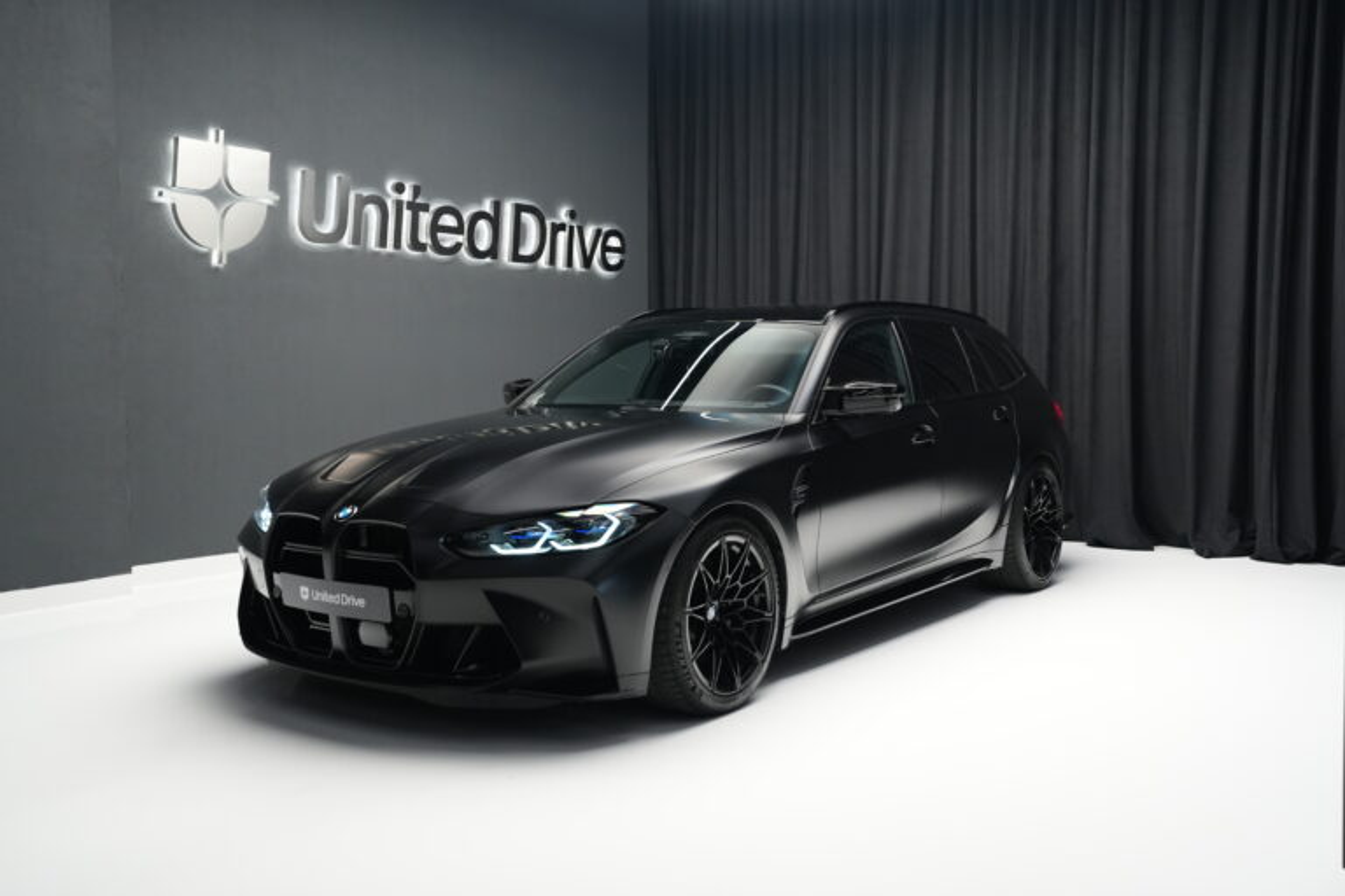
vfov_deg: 37.9
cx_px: 672
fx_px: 1308
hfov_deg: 54.4
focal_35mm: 35
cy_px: 448
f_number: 4
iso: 2000
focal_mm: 35
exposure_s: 1/40
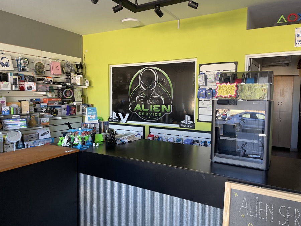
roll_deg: +0.0
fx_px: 226
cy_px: 113
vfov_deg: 53.1
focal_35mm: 26
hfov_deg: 67.3
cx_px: 150
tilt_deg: -4.0
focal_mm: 4.2
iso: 125
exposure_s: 1/115
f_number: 1.6
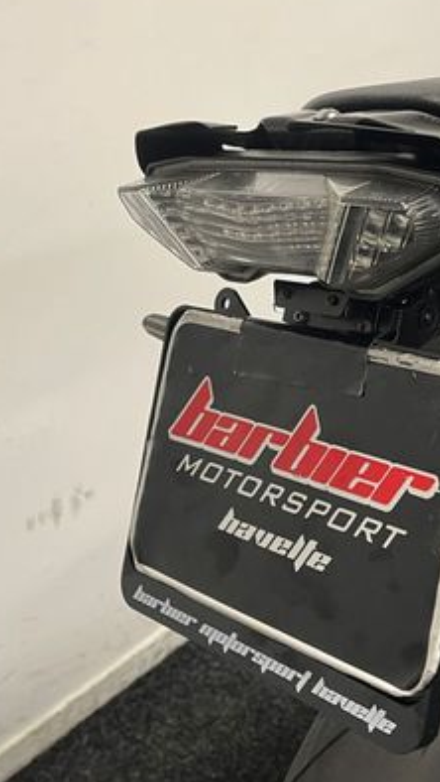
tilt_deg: -23.3
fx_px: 953
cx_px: 386
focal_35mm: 46
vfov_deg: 44.4
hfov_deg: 25.3
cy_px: 324
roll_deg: +0.8
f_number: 1.6
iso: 125
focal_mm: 5.1
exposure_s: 1/50
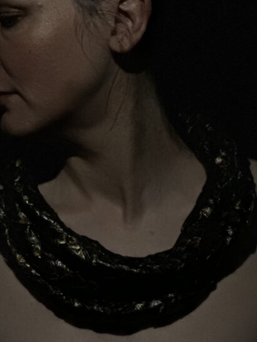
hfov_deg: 13.1
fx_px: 1118
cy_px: 127
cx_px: 102
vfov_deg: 17.4
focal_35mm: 113
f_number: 2.8
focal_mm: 9
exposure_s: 1/15
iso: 800
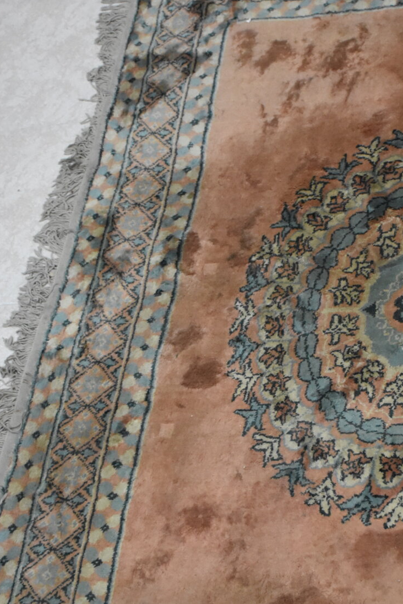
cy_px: 350
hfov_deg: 17.7
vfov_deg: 26.3
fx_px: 1292
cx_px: 279
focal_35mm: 77
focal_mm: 22
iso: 3200
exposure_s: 1/60
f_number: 4
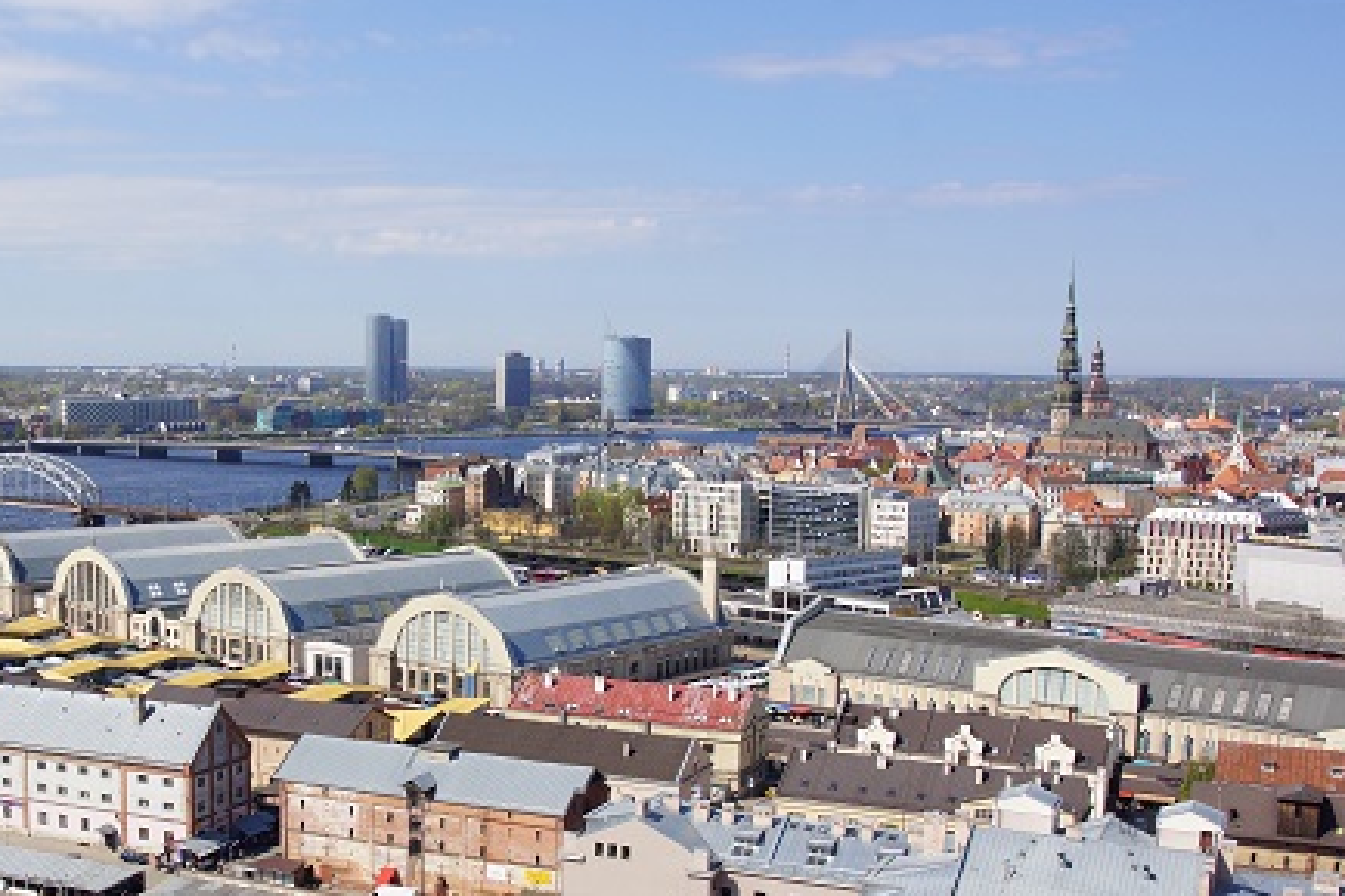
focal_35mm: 44
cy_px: 586
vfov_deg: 30.3
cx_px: 412
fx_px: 1643
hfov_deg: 43.7
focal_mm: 20
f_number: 11
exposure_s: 1/320
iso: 200
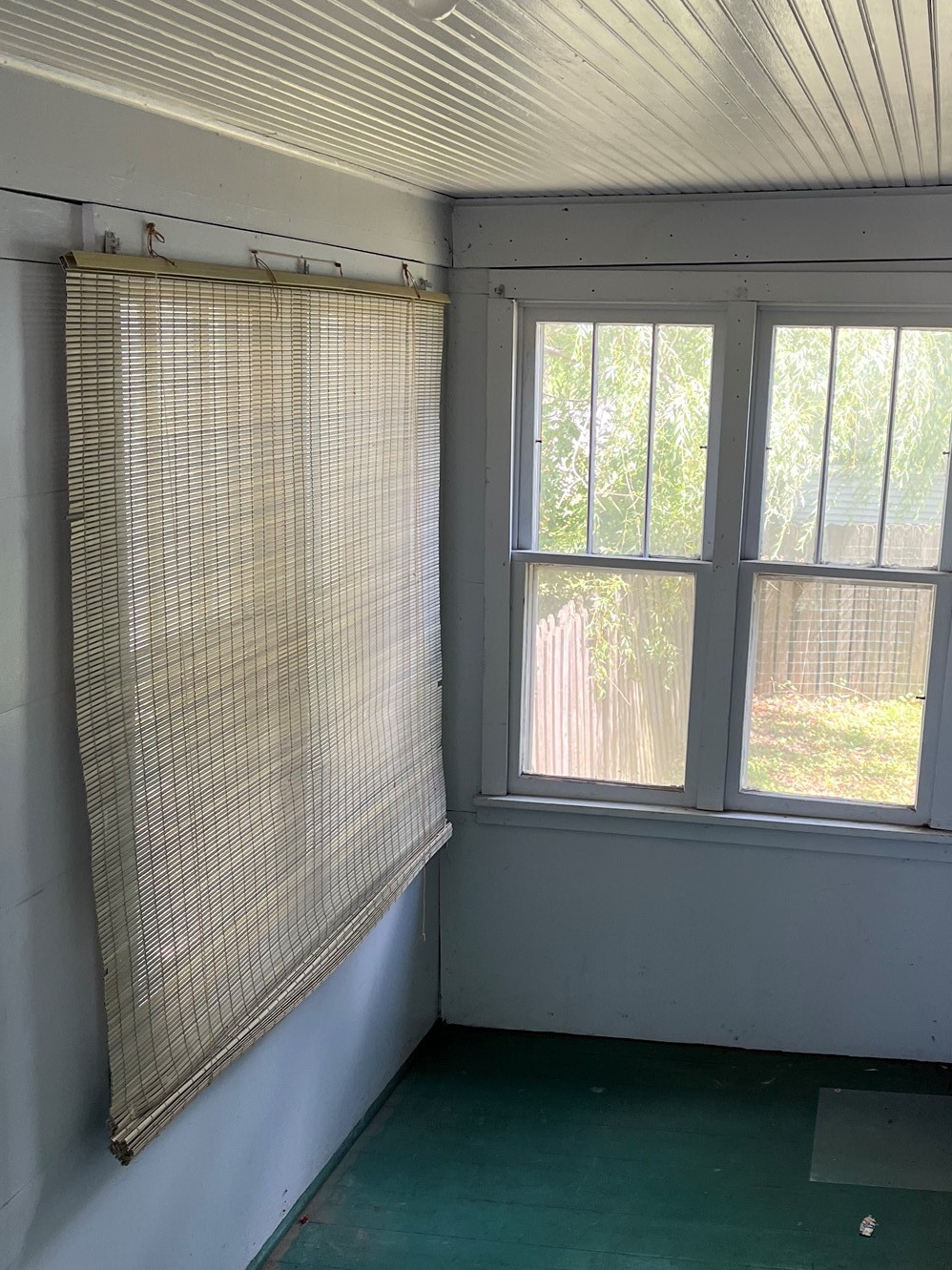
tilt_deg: -13.6
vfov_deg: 46.7
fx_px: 1467
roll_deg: -2.3
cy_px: 692
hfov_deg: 35.6
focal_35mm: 40
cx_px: 624
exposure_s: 1/121
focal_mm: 5.1
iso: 80
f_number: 1.6
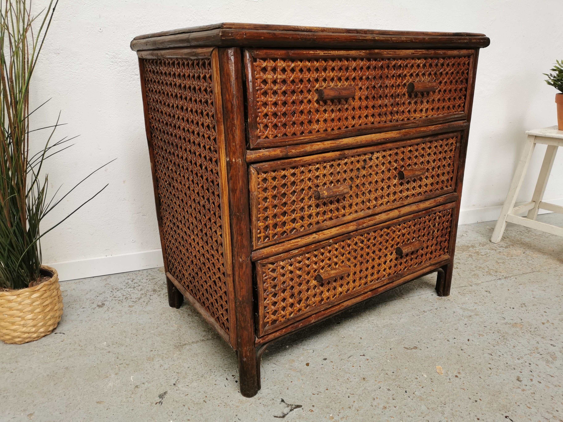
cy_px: 211
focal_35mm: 27
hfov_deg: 65.3
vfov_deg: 51.4
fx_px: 439
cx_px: 282
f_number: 1.8
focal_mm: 5.58
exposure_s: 1/100
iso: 80
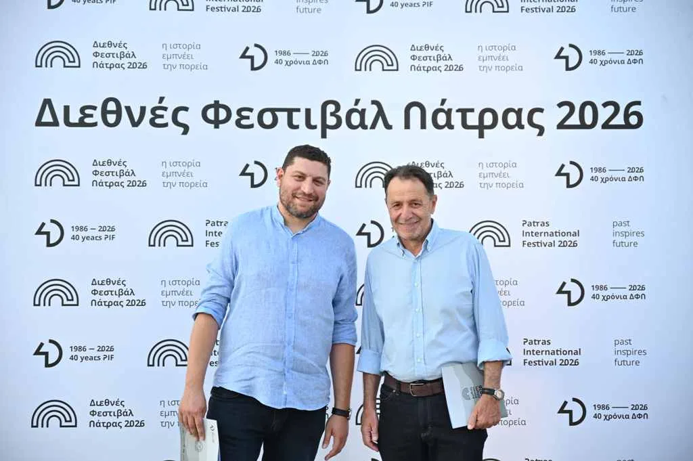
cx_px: 346
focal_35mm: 62
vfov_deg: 21.9
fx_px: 1193
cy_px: 230
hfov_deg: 32.4
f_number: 2.8
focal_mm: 62
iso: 63
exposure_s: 1/100
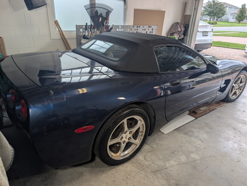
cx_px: 124
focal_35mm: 24
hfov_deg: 71.5
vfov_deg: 56.9
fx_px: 171
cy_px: 93
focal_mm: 6.9
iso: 20
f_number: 1.68
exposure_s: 1/57.2
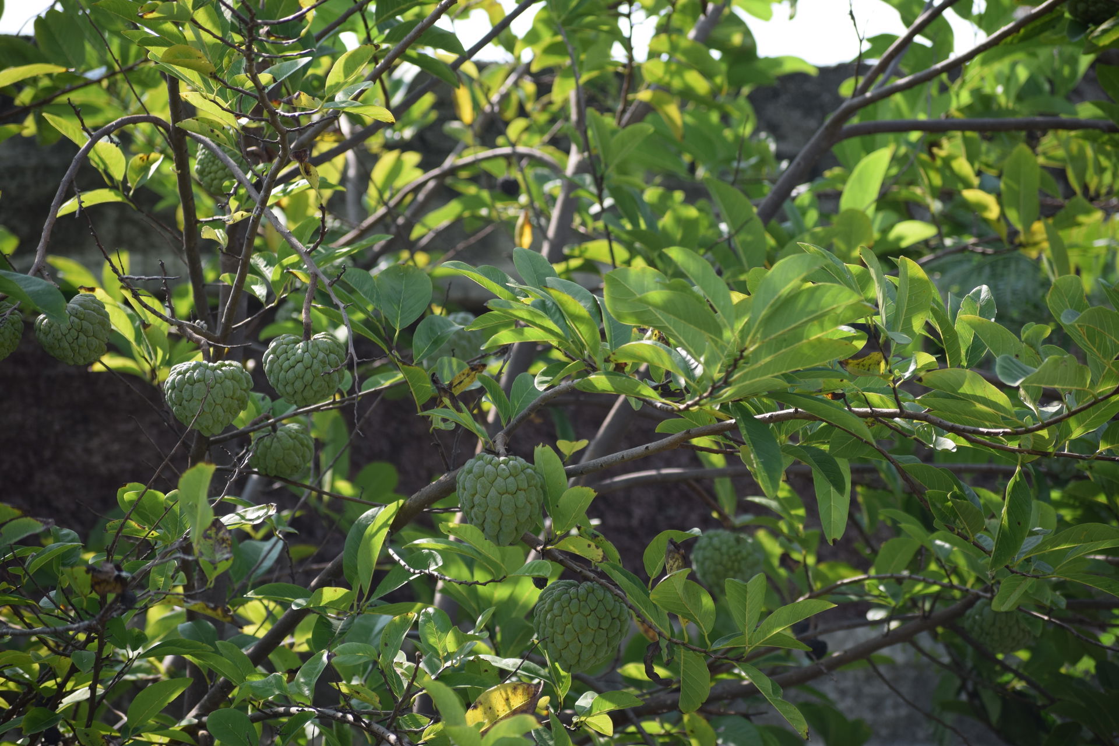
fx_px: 6760
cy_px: 373
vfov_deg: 6.3
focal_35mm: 218
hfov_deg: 9.5
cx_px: 560
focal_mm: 145
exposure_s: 1/500
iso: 250
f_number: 5.6
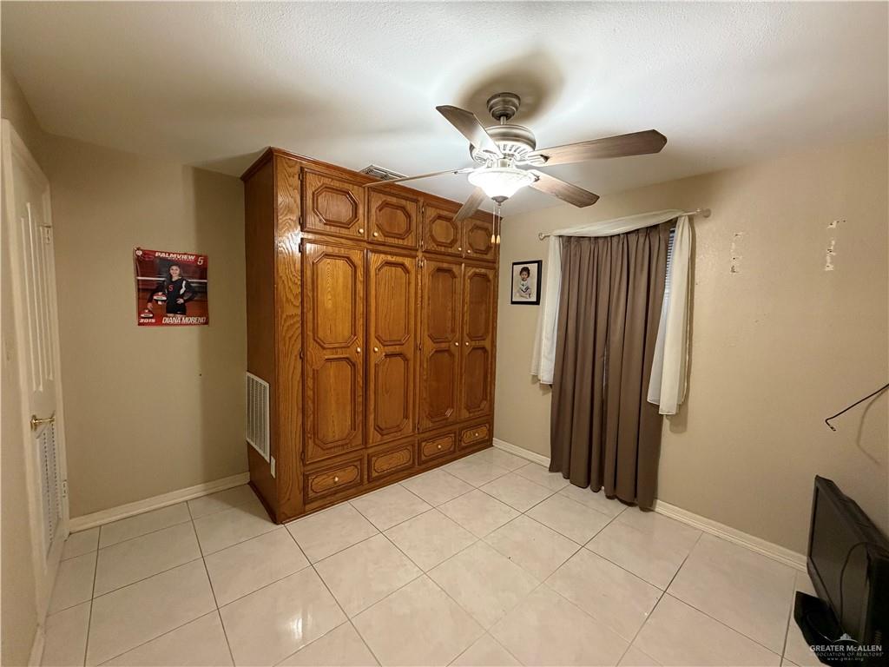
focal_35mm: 14
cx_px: 444
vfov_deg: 85.7
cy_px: 334
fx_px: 360
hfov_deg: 102.1
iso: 640
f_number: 2.2
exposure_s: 1/60
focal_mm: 2.22
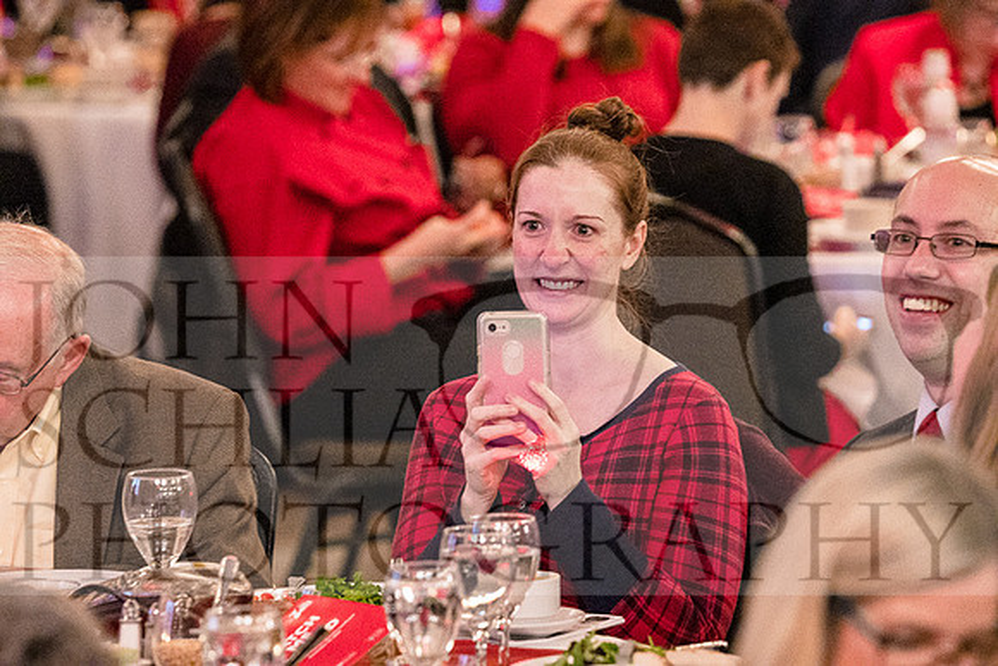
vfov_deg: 4.6
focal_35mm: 300
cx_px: 499
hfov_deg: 6.9
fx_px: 8318
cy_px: 333
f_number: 4
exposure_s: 1/100
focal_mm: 200
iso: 6400
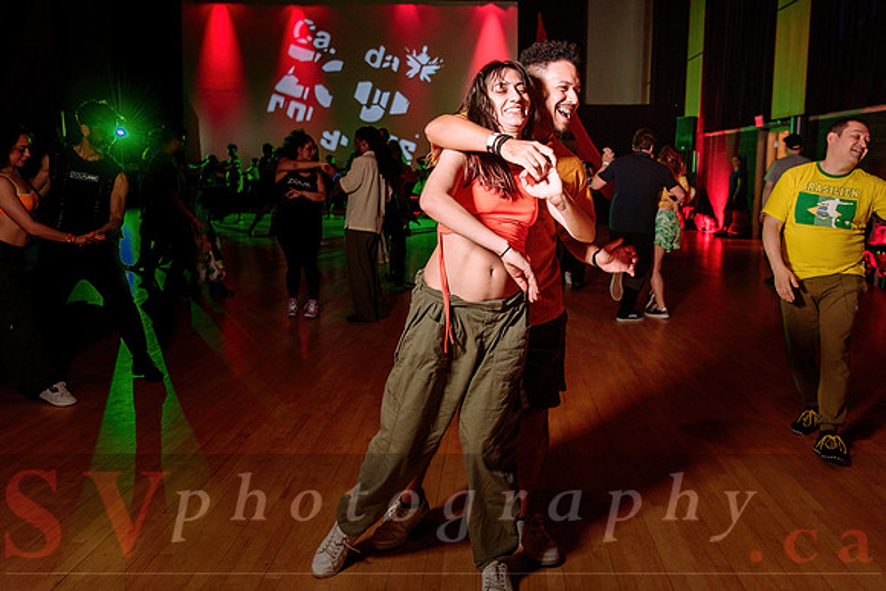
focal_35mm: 33
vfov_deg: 40.1
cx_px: 490
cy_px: 256
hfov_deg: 57.3
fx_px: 808
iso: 1000
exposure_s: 1/60
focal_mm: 29
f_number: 2.8
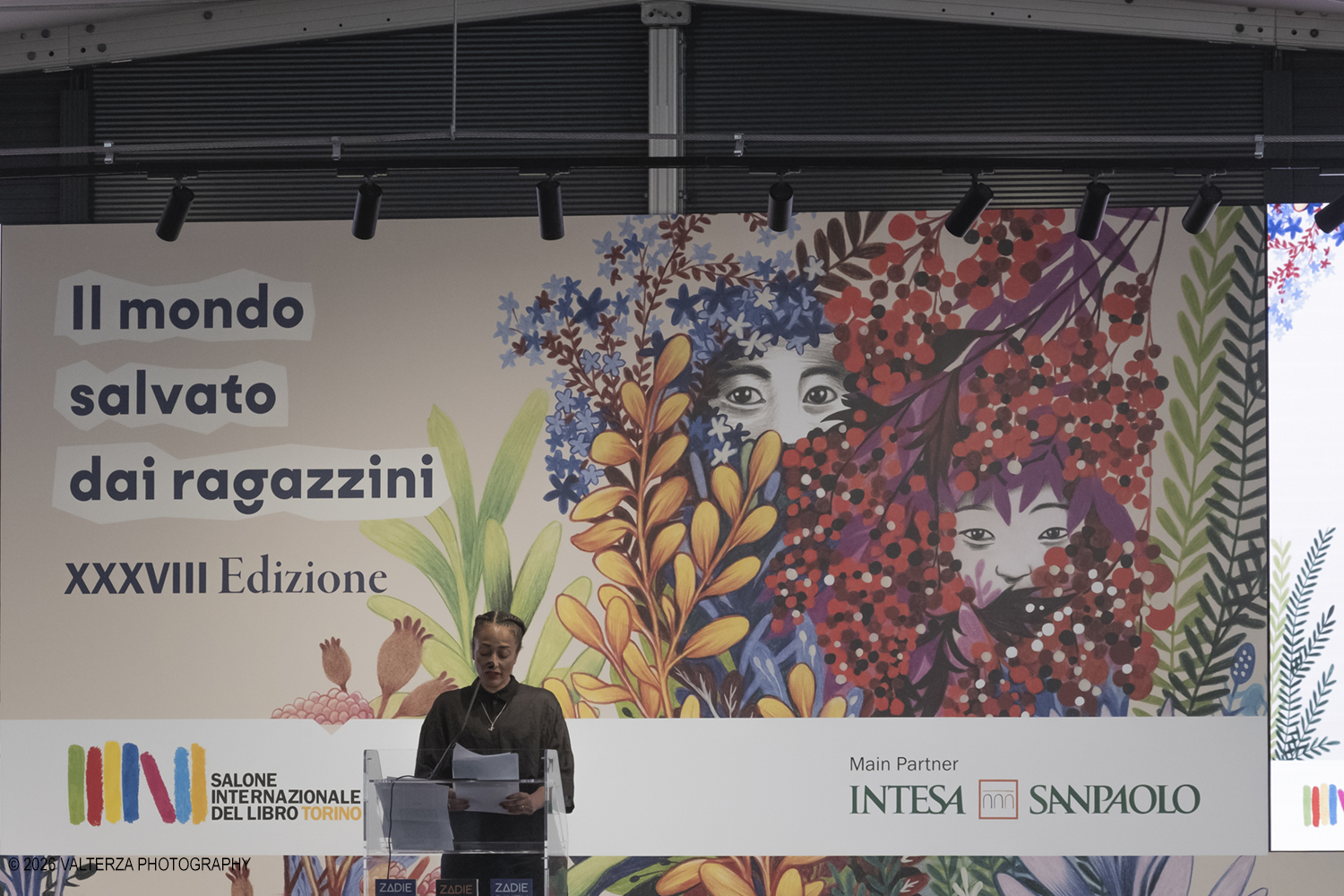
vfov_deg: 10.3
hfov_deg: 15.4
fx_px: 4965
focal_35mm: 133
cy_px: 448
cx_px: 672
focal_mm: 88.8
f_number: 8
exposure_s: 1/160
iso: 2500
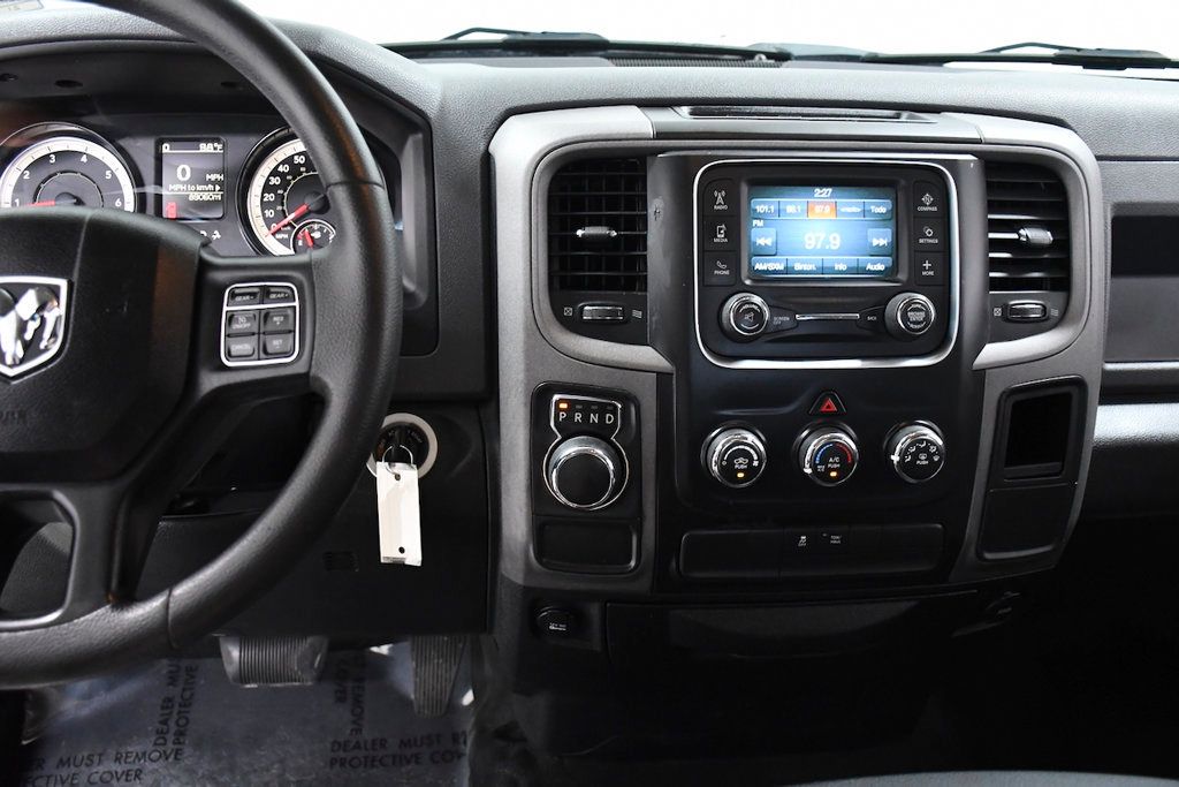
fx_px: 1114
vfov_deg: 38.9
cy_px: 394
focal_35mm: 34
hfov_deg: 55.8
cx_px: 590
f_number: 4
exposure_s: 1/160
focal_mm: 23
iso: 2500
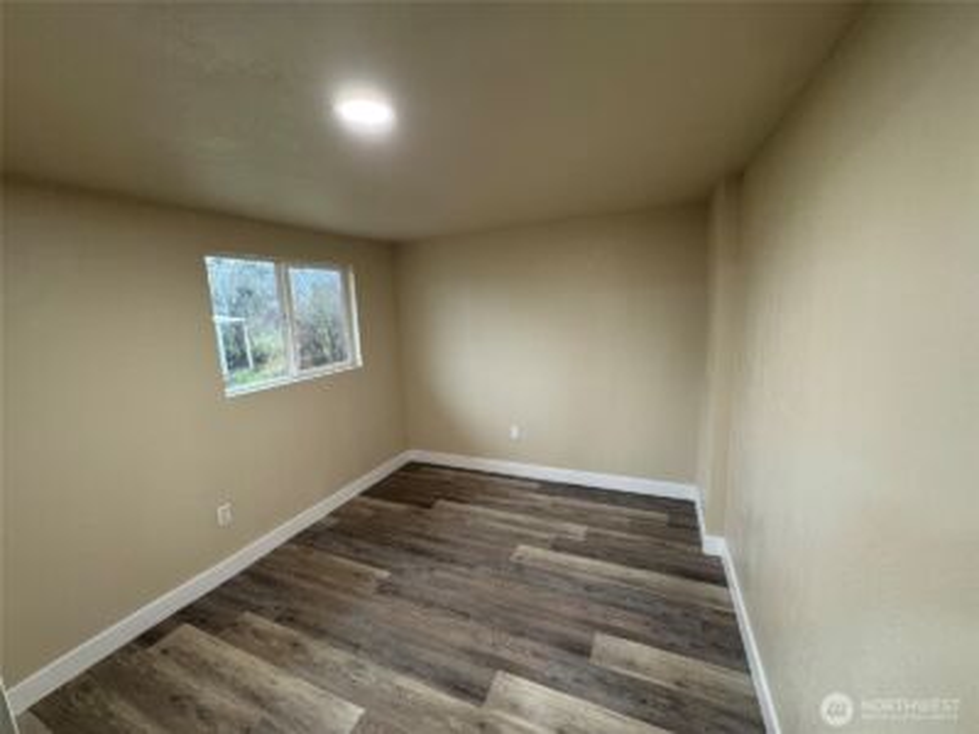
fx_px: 396
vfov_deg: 85.7
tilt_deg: -9.1
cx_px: 490
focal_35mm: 14
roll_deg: +2.6
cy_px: 367
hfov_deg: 102.1
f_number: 2.2
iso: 400
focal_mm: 2.22
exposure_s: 1/60
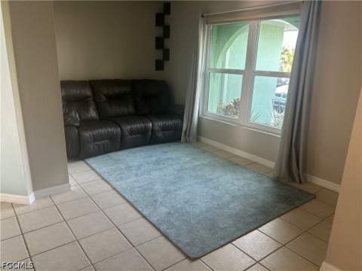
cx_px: 181
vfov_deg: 53.1
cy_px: 136
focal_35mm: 26
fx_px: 272
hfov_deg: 67.3
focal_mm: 5.7
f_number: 1.5
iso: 125
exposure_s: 1/60
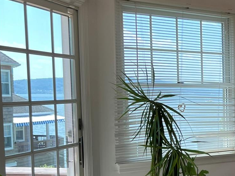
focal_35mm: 72
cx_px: 282
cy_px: 127
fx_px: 489
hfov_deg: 24.5
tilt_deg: -4.9
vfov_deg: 20.3
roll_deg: -0.7
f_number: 1.5
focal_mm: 5.7
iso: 50
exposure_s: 1/380
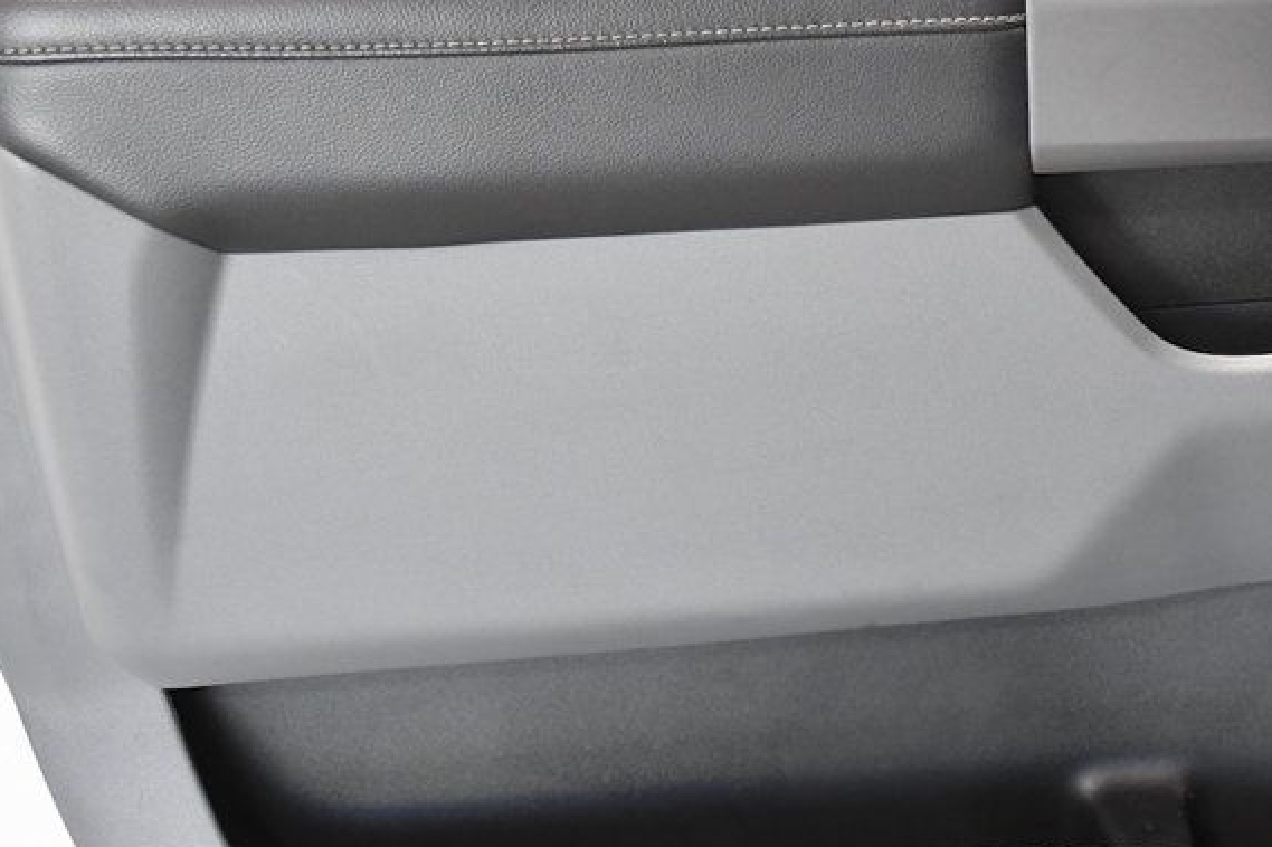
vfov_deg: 18.9
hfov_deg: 27.3
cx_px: 1089
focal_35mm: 72
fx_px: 2543
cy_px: 294
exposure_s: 1/200
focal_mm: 27
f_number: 4
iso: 2500
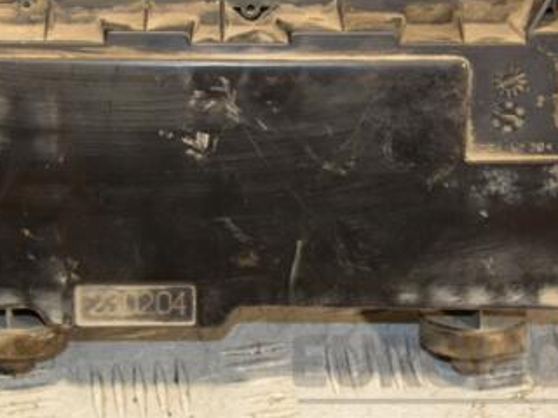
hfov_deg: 15.2
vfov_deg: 11.4
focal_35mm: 130
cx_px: 260
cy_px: 129
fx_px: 2096
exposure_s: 1/125
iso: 800
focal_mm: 48
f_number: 4.8
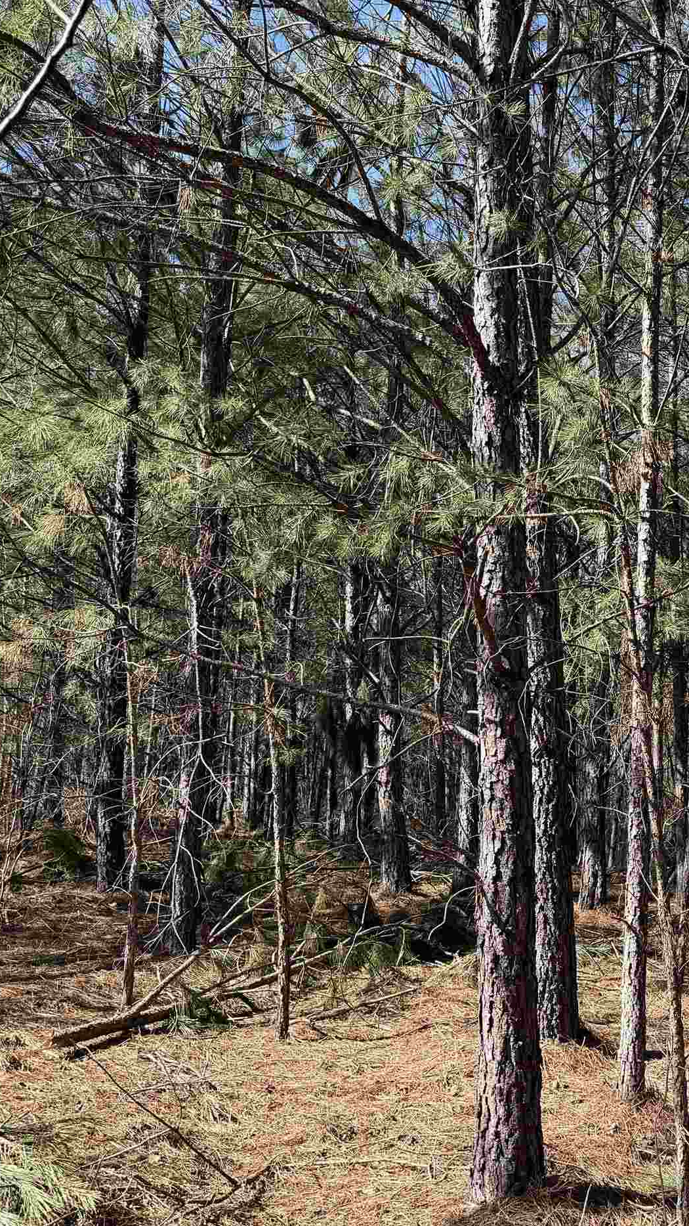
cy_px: 661
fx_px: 1299
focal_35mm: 40
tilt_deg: +8.5
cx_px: 718
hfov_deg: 27.6
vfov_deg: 50.4
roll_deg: +0.5
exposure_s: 1/1091
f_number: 1.78
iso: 80
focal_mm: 6.76
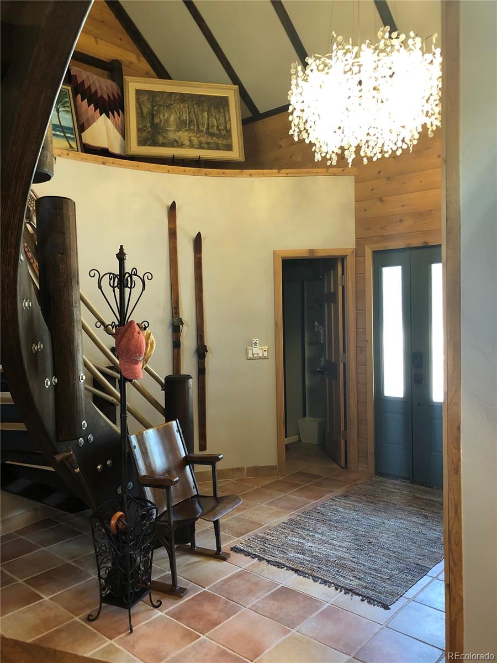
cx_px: 248
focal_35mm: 28
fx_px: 536
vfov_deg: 63.4
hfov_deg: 49.7
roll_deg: +0.8
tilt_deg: -2.0
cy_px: 332
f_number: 1.8
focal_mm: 3.99
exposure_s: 1/15
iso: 50
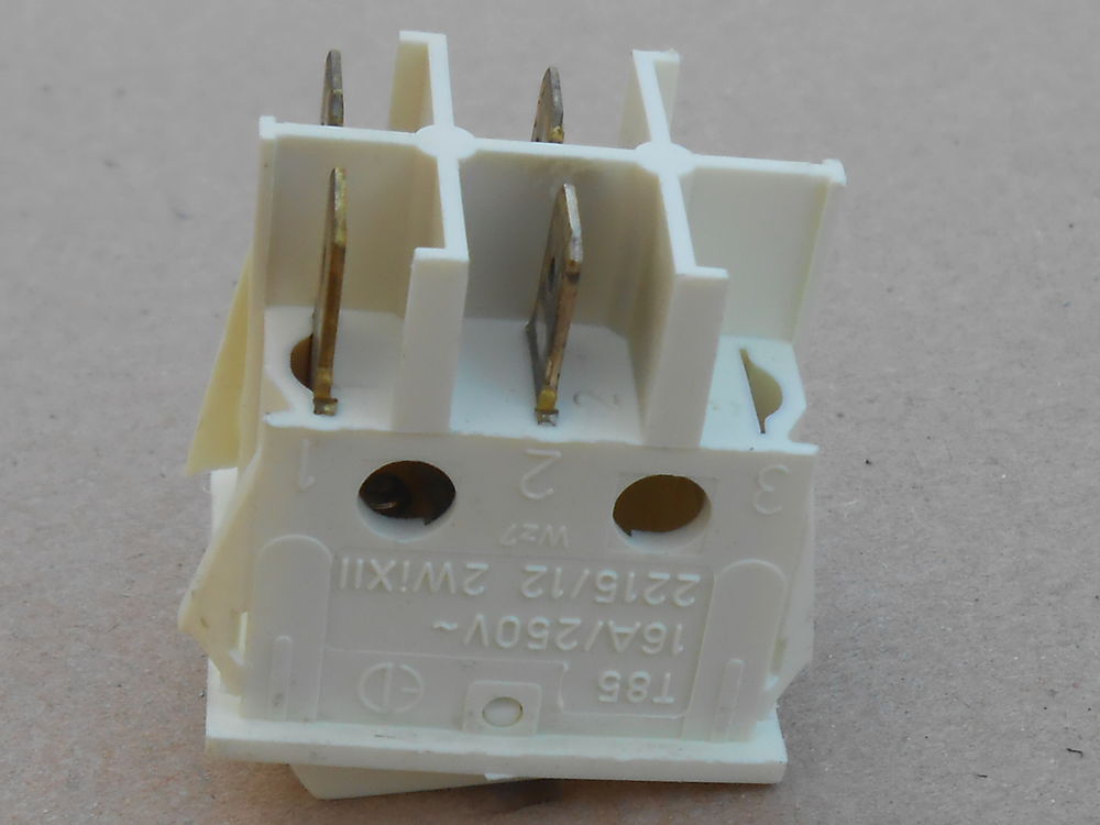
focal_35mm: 34
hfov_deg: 54.0
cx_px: 550
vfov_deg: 41.8
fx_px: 1080
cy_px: 412
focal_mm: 6
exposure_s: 1/100
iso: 80
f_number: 3.9
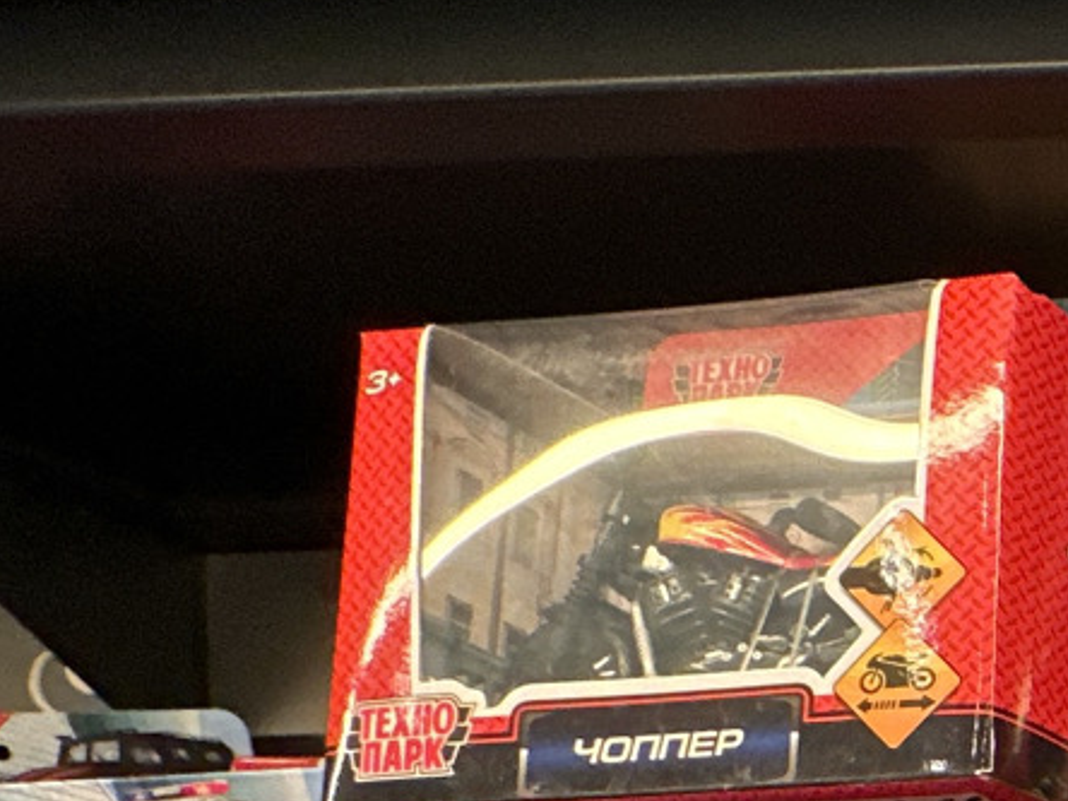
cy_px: 1229
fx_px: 1944
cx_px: 2016
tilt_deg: +0.1
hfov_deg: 20.0
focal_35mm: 63
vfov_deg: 19.9
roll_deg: +1.8
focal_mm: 2.22
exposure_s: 1/50
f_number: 2.2
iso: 200
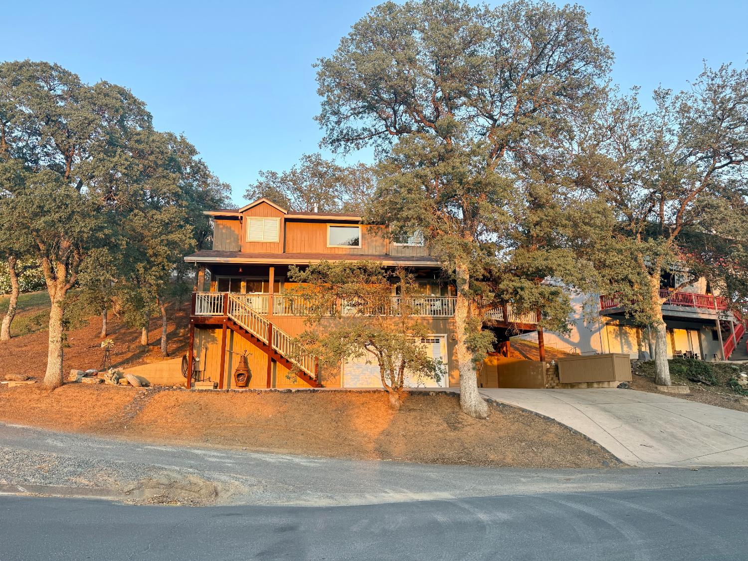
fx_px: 519
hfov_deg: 71.6
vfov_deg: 56.8
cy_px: 280
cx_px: 374
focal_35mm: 24
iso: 100
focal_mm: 6.76
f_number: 1.78
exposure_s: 1/215
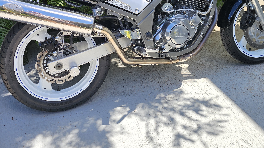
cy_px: 19
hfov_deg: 54.0
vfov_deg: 30.8
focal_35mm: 37
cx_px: 130
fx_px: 259
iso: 10
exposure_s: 1/354
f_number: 1.7
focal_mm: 6.3
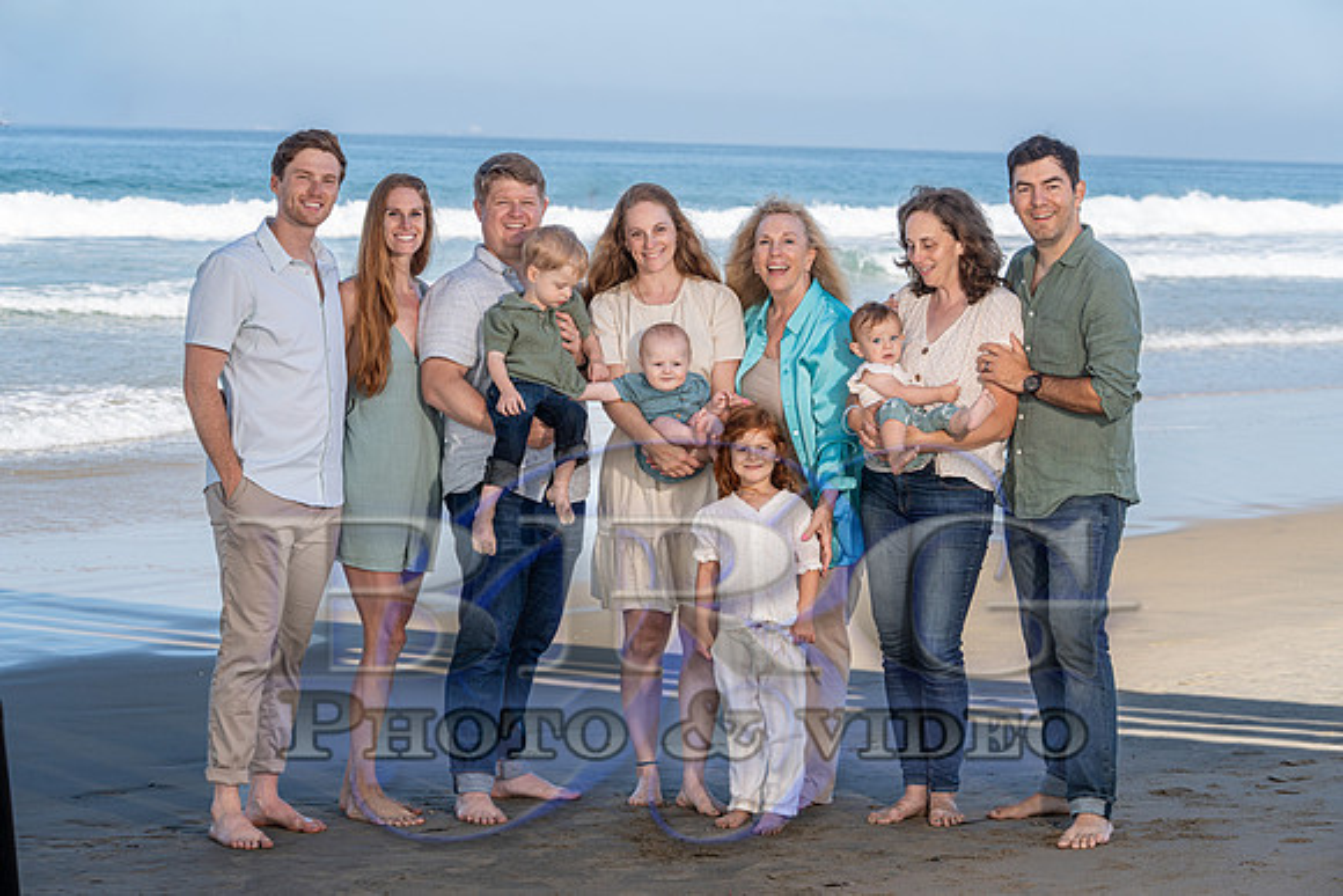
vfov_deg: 15.7
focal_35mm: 87
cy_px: 448
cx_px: 672
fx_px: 3246
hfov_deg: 23.4
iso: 160
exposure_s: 1/640
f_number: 6.3
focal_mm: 87
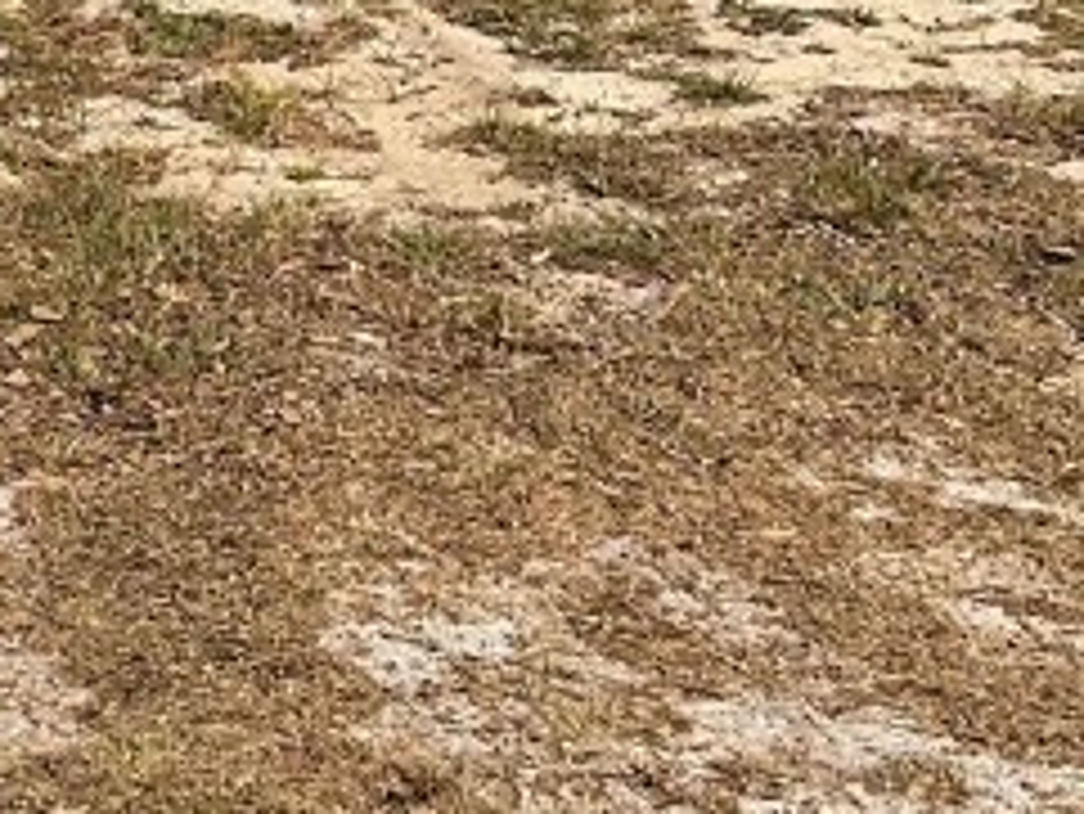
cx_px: 81
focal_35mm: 123
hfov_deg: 15.8
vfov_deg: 11.3
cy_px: -612
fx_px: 3854
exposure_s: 1/2801
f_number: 1.8
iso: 16
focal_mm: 3
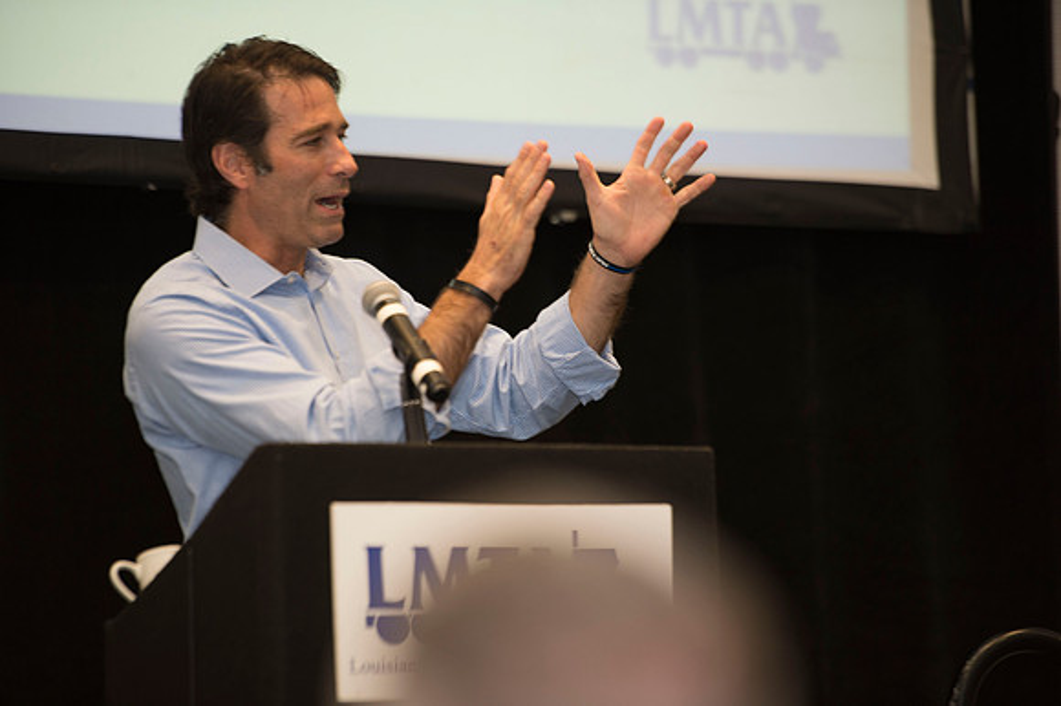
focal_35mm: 200
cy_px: 353
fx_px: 5891
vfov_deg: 6.9
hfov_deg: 10.3
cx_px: 530
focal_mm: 200
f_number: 2.8
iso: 1250
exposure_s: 1/160
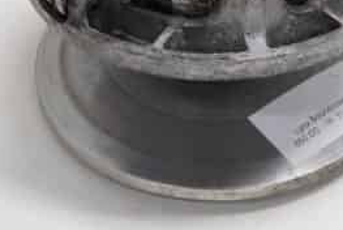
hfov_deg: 19.4
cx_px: 203
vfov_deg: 12.5
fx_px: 1002
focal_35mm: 105
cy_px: -107
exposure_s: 1/60
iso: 320
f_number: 5
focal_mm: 18
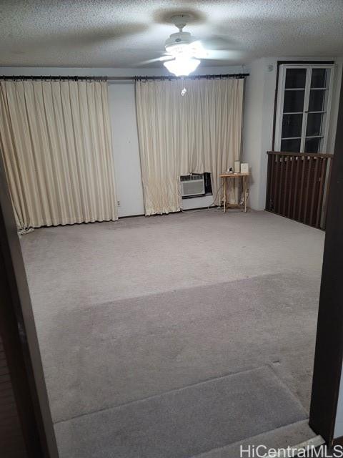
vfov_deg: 69.4
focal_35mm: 25
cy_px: 229
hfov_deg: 54.9
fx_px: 330
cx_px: 172
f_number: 1.8
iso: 200
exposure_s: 1/40
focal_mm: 7
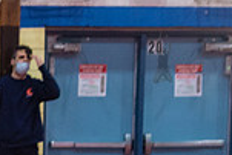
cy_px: 246
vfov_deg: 8.2
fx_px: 1051
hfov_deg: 12.2
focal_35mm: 163
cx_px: -84
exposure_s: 1/250
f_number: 3.2
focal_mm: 35
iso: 4000
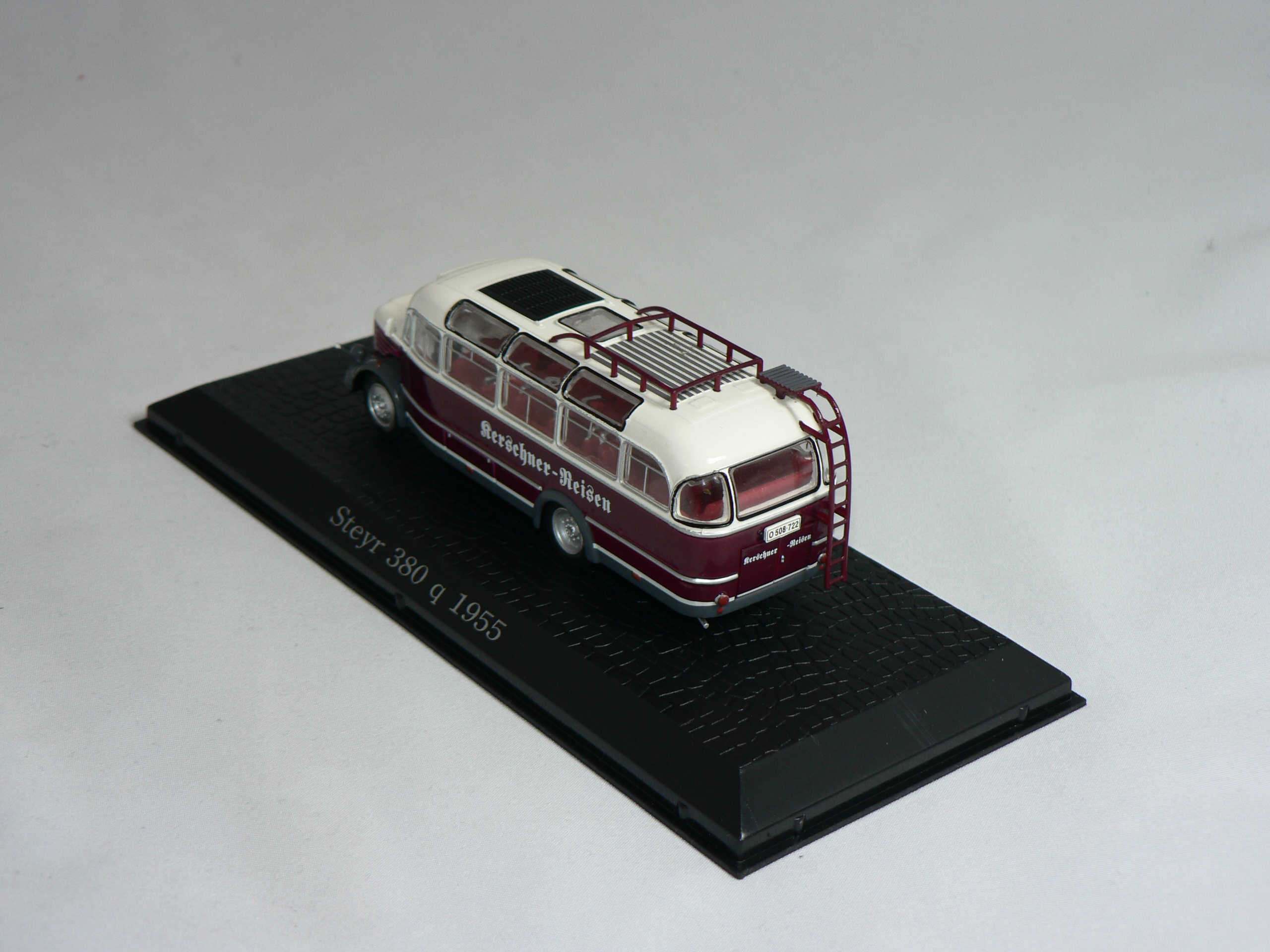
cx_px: 635
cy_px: 476
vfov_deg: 22.9
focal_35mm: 64
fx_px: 2348
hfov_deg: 30.3
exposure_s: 1/60
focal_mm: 10.7
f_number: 3.2
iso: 80
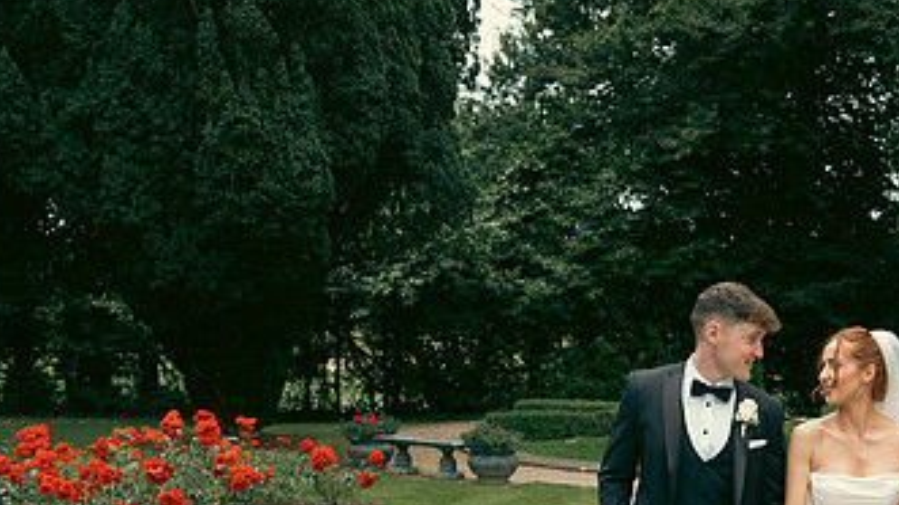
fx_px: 1049
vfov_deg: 26.0
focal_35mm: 44
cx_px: 747
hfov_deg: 43.7
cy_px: 482
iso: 50
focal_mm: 24
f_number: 3.5
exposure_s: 1/160
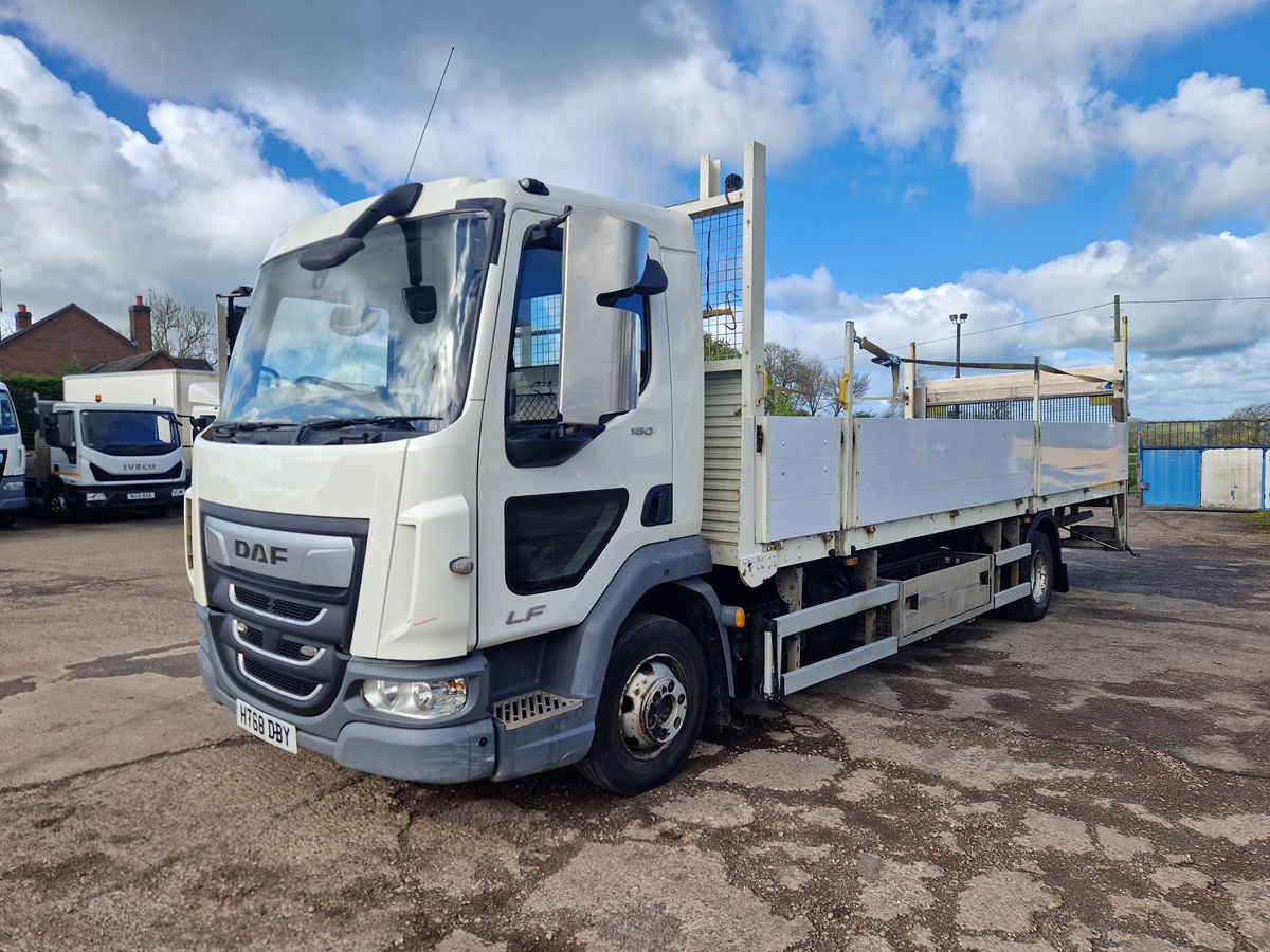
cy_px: 476
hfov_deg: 73.9
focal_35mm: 23
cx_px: 635
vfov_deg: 58.9
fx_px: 844
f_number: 1.8
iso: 50
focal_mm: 5.4
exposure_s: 1/694
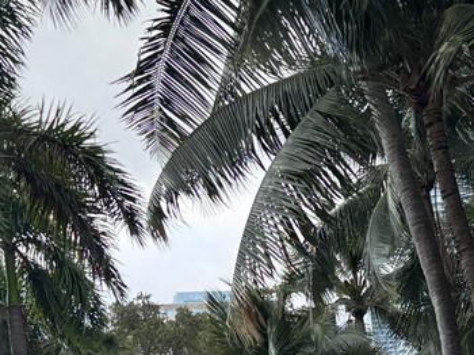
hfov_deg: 16.2
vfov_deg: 11.6
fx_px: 1628
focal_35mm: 119
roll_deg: +2.6
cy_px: 617
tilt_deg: -2.7
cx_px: 477
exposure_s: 1/291
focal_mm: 5.96
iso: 50
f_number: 1.6
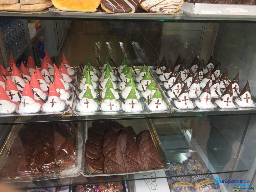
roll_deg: -1.1
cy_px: 96
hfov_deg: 61.7
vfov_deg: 48.2
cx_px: 128
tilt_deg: -26.6
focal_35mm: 29
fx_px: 214
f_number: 2.2
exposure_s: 1/100
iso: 40
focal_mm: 4.15
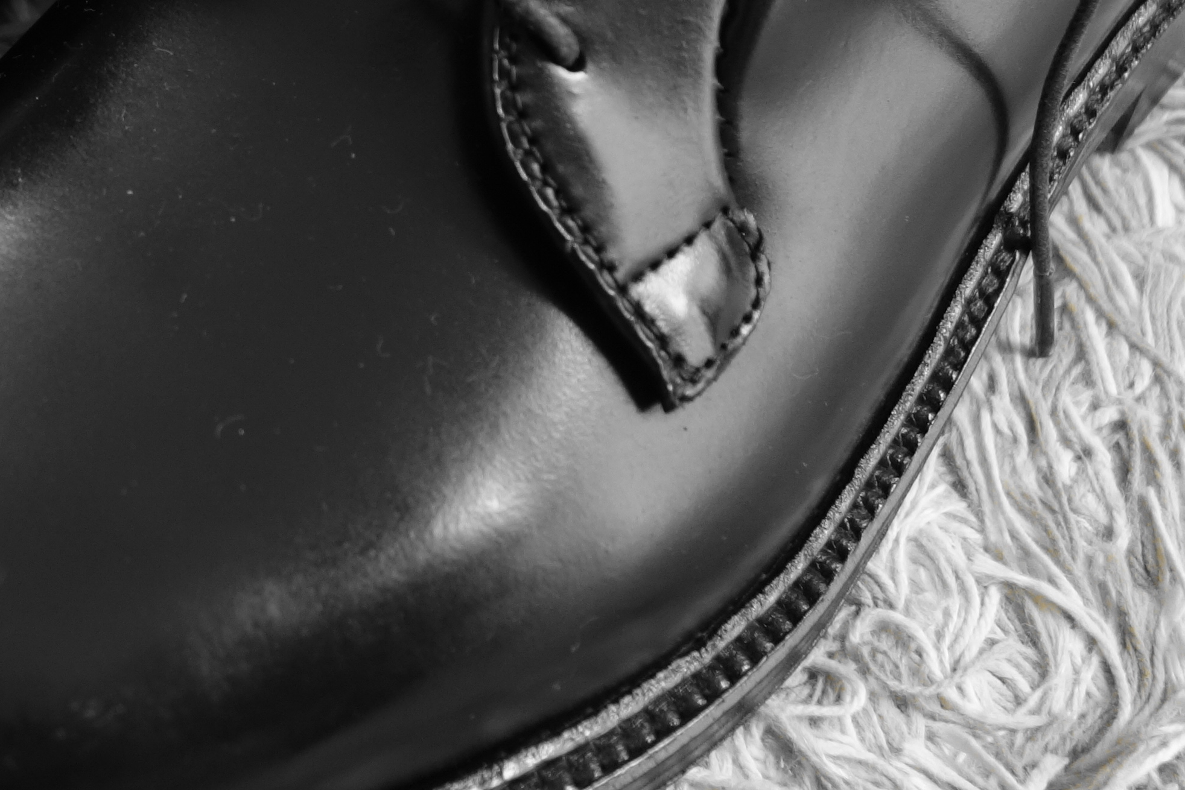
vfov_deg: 17.2
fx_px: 2568
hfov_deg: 25.1
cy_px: 39
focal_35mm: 78
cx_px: 80
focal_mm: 10.4
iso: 125
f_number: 1.8
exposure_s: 1/50
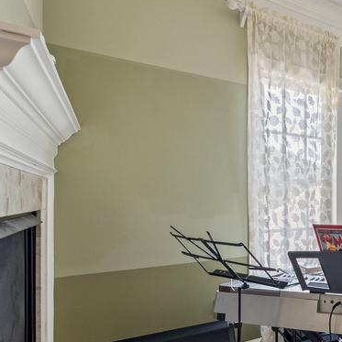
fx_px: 313
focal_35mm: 28
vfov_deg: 57.0
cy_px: 201
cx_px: 404
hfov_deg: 41.0
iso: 640
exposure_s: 1/15
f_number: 7.1
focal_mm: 12
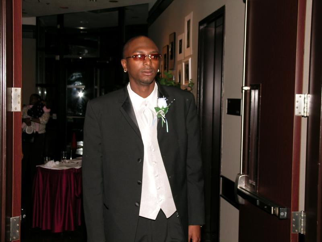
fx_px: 493
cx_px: 161
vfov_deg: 27.5
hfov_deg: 36.2
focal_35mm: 53
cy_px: 121
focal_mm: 11.1
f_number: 4.4
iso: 50
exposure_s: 1/60.1
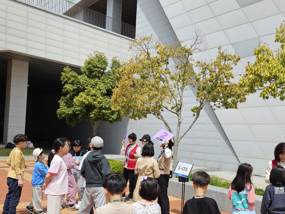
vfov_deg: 40.5
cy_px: 128
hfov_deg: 52.5
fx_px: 288
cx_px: 162
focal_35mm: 35
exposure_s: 1/1521
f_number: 1.8
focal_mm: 5.4
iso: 25
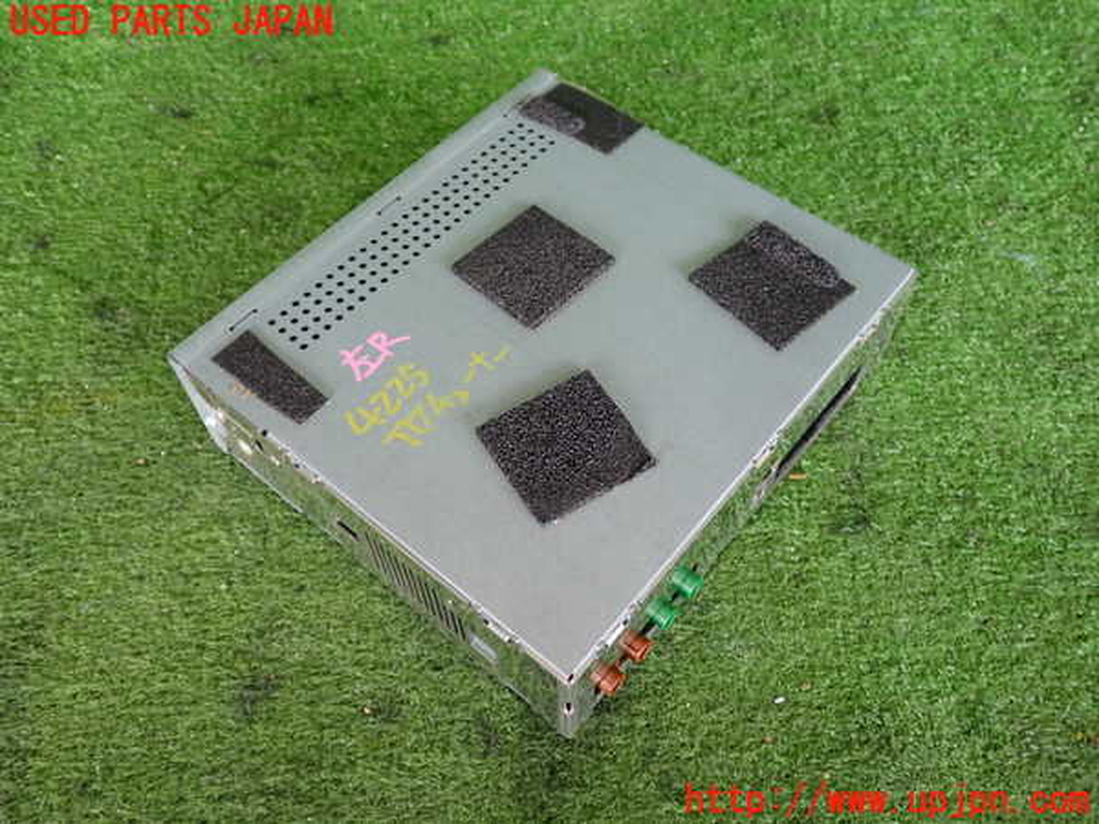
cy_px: 412
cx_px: 550
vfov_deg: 46.8
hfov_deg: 60.0
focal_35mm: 30
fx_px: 952
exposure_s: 1/30
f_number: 2.3
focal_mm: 5.4
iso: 200
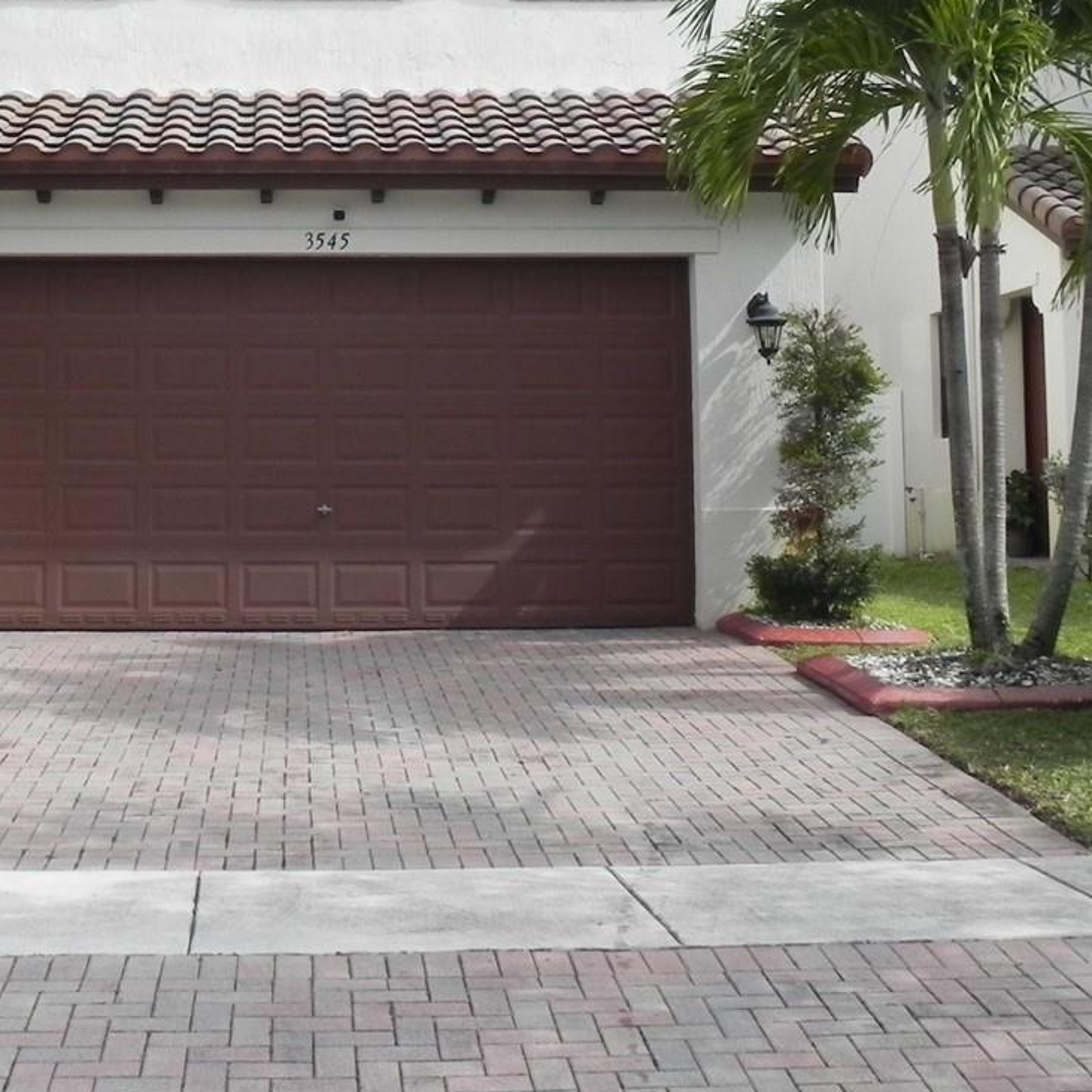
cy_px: 371
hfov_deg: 30.4
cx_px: 379
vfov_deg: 30.4
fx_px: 1999
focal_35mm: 56
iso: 160
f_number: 7.1
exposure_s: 1/333
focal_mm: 5.2
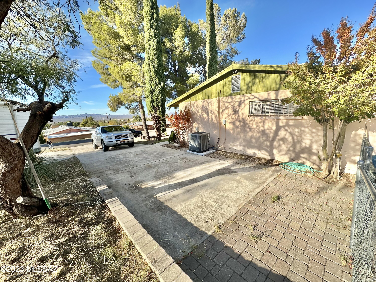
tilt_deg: -11.8
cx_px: 188
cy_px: 141
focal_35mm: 14
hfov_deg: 102.1
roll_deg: +3.0
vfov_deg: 85.7
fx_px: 152
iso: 50
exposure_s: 1/1062
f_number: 2.2
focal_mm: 2.22
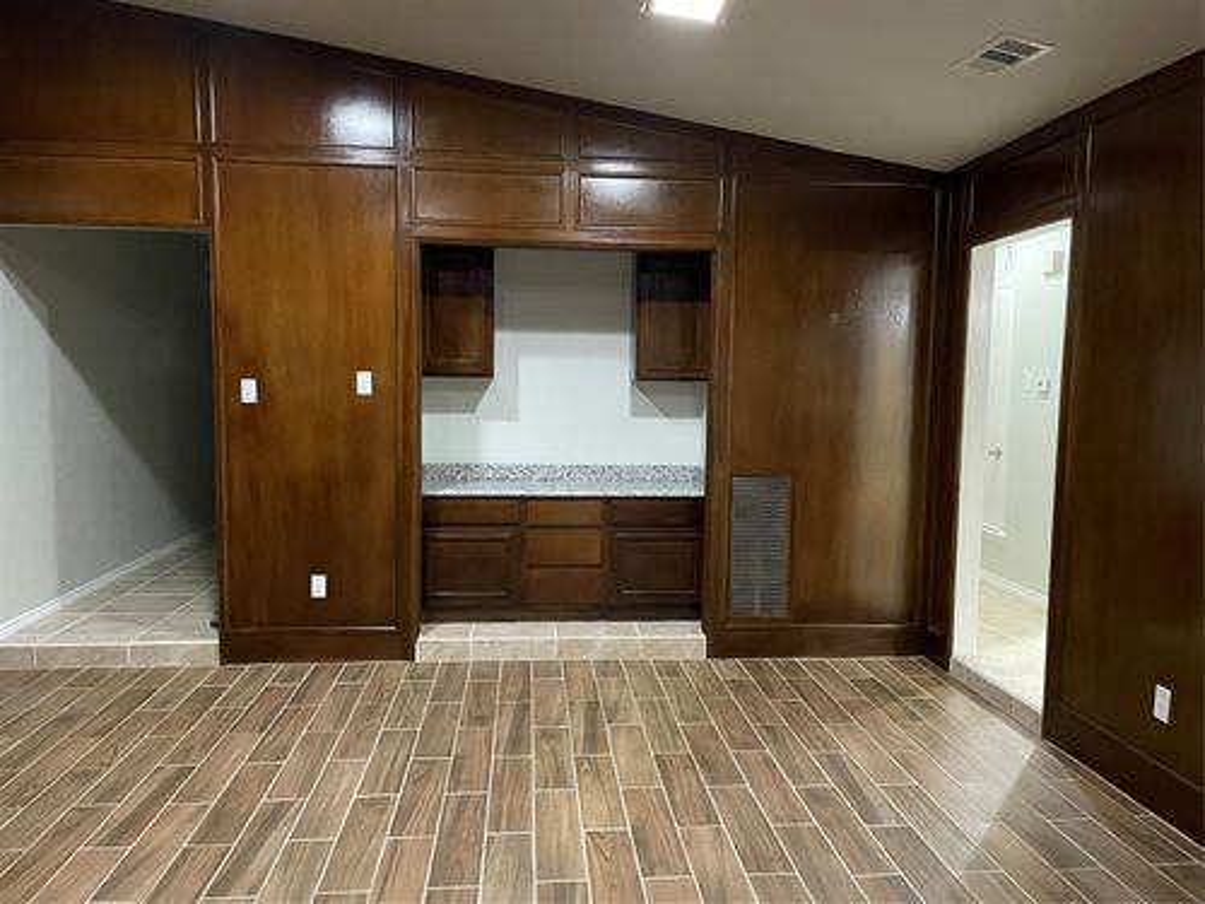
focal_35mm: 26
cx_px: 602
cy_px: 452
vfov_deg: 53.1
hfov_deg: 67.3
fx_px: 905
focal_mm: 4.2
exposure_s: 1/30
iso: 800
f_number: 1.6
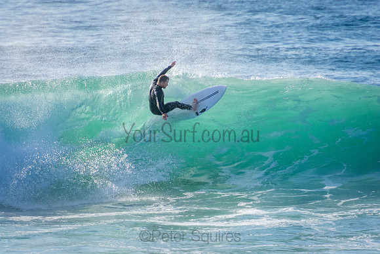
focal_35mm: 600
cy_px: 127
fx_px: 6335
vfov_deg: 2.3
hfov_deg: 3.4
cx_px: 190
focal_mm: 400
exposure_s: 1/2000
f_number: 5.6
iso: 250
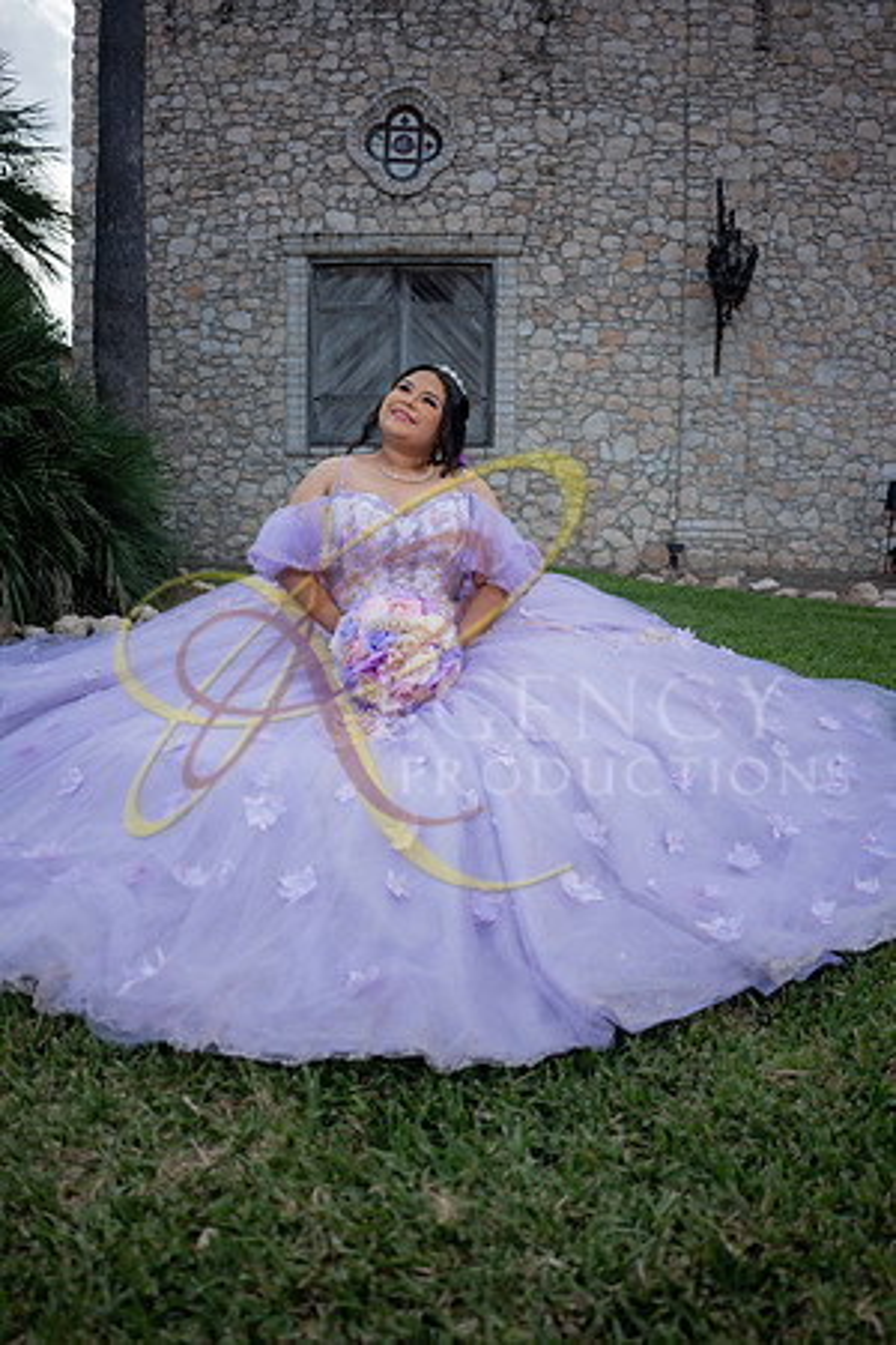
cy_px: 672
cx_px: 448
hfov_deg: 61.9
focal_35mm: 20
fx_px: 747
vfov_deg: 84.0
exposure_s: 1/800
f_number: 2.8
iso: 125
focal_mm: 20
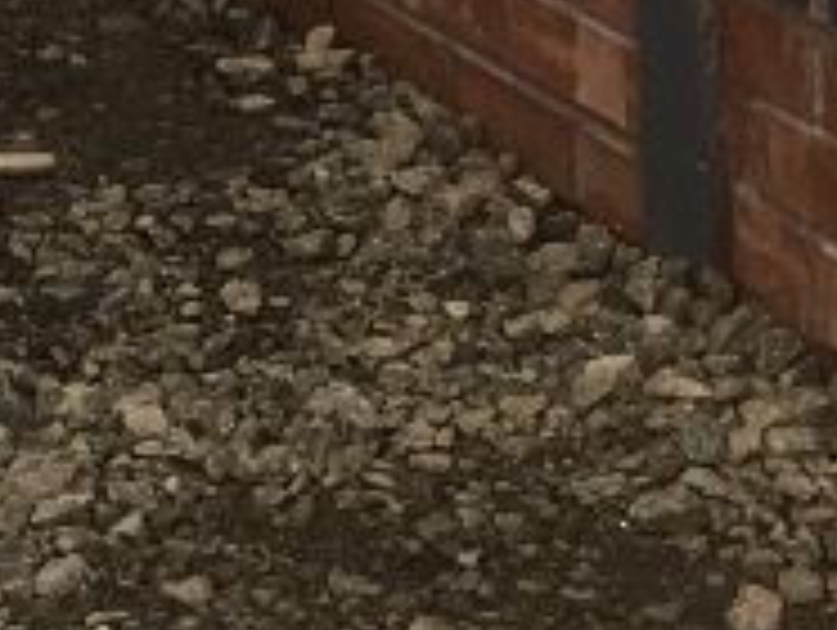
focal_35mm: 187
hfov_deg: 10.5
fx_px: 4527
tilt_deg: -7.0
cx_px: 842
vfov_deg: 7.5
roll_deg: +0.9
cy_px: -860
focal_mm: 4.15
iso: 25
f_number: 2.2
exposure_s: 1/289
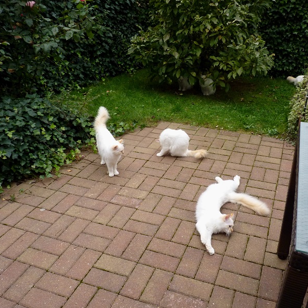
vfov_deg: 51.1
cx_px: 184
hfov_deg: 50.8
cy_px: 154
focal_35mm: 32
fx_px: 322
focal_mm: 4.8
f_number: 2.8
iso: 250
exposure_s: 1/500
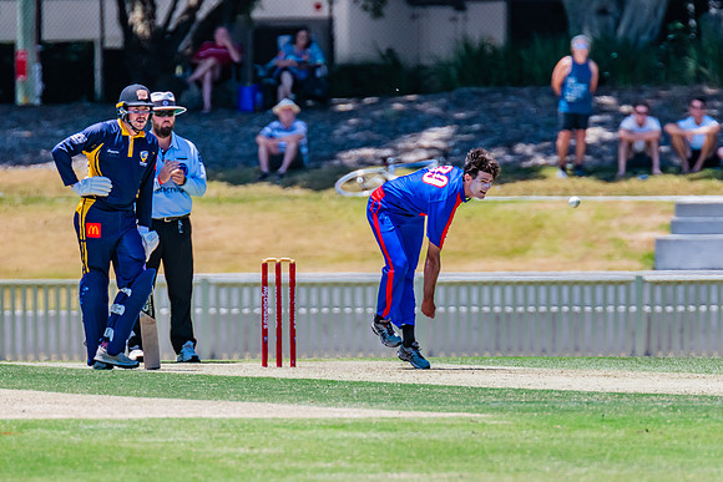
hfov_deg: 2.7
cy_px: 242
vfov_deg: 1.8
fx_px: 15223
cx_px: 417
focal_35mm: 758
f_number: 7.1
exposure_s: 1/2000
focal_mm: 550
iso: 640
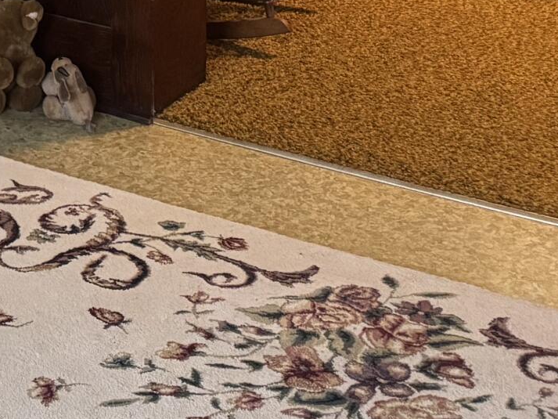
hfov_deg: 18.9
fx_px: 1628
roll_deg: -0.3
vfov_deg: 12.6
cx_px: 2
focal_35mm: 101
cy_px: -452
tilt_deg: -2.7
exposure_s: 1/60
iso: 640
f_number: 1.78
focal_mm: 6.76
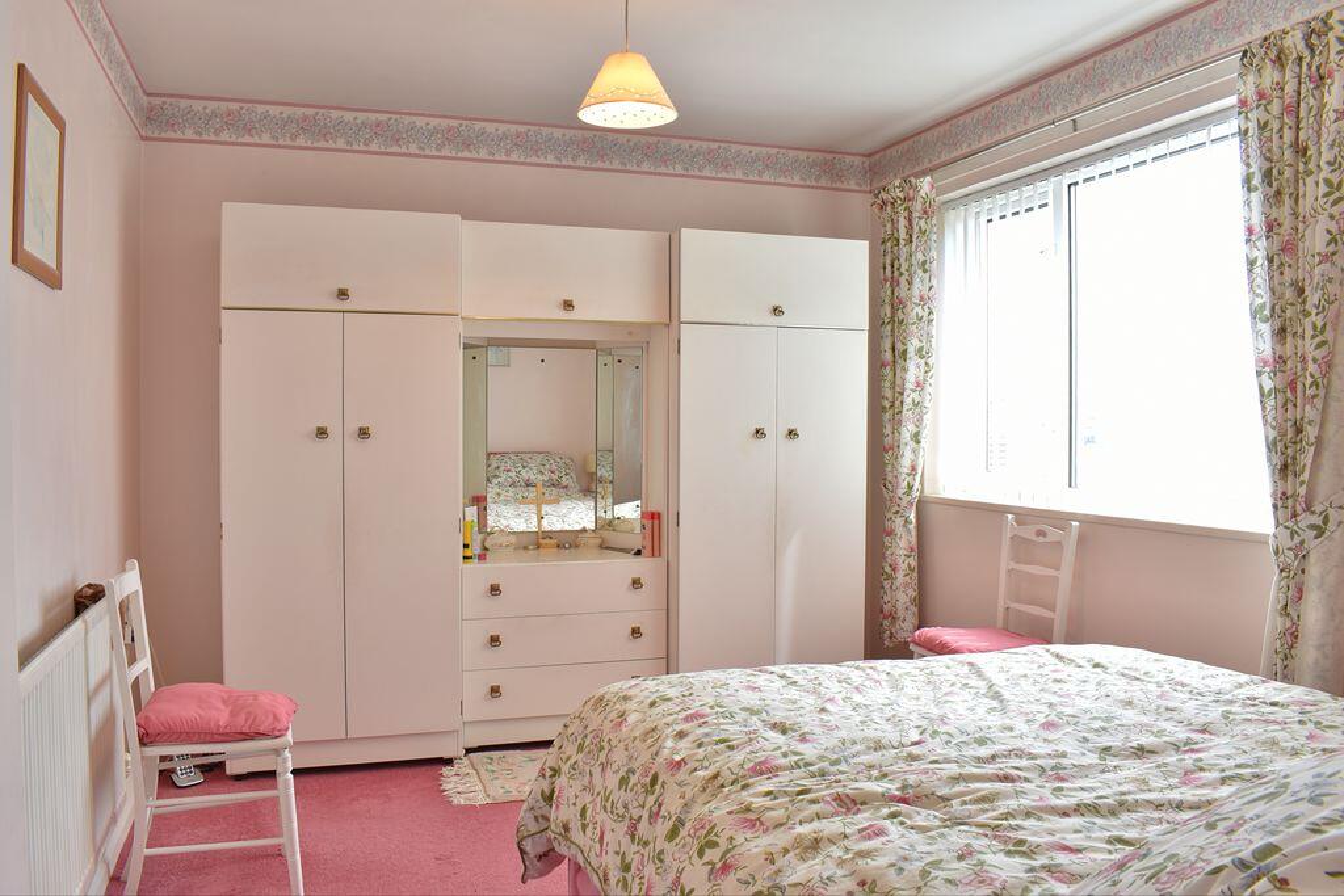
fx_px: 1008
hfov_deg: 67.4
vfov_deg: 47.9
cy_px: 448
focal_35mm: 27
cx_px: 672
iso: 100
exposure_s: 1/5
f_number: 13
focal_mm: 18
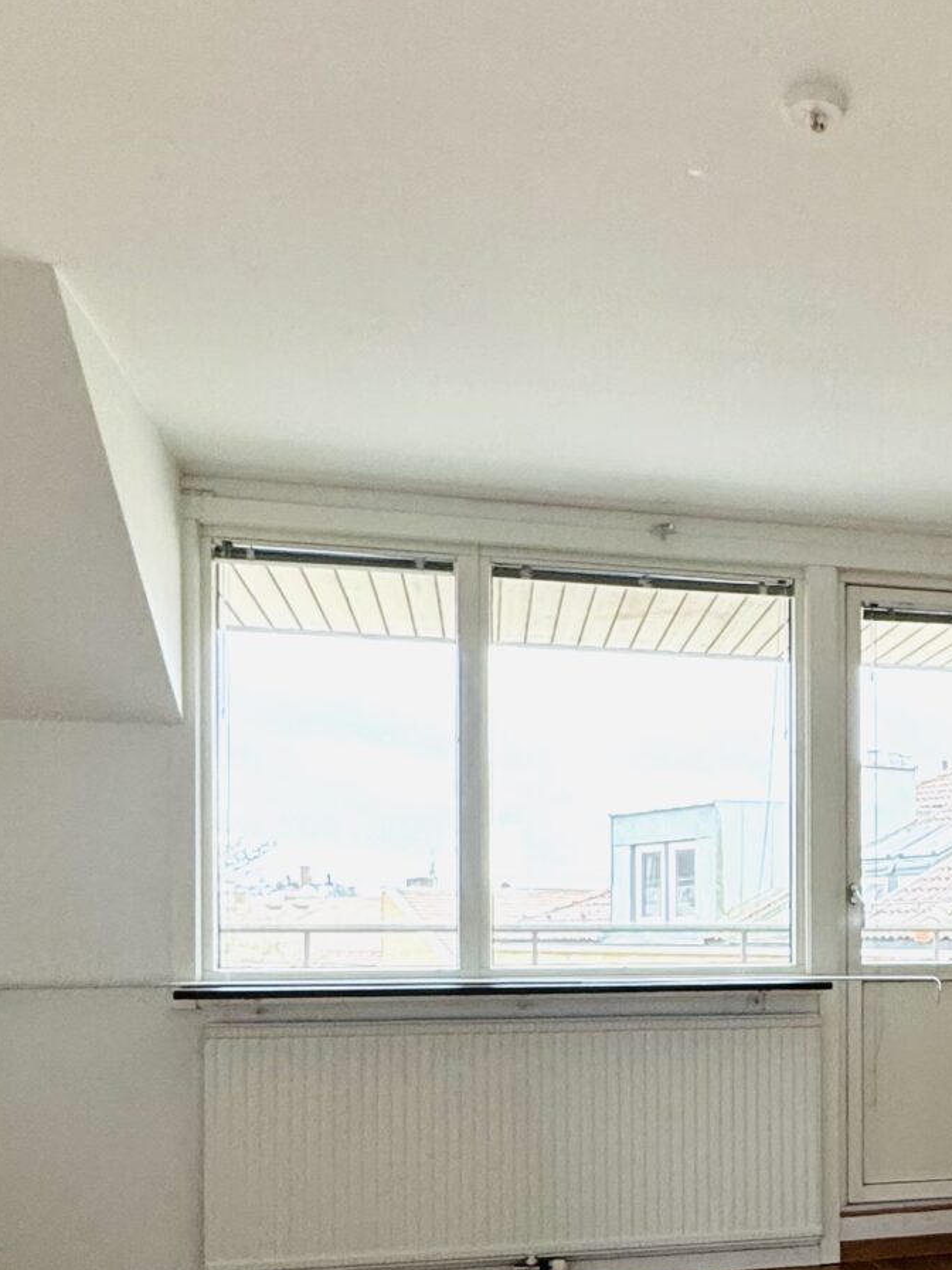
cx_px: 946
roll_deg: -0.4
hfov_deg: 33.1
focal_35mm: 40
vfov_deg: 45.3
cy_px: 945
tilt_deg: +0.4
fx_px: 1467
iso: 200
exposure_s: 1/99
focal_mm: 2.22
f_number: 2.2
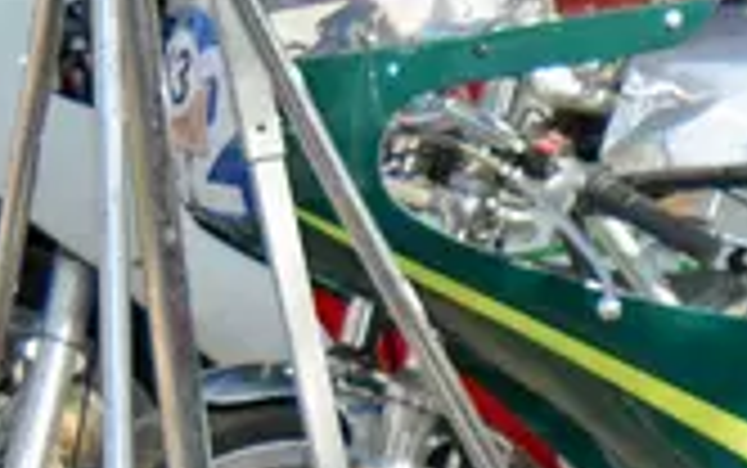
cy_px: 1674
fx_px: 5399
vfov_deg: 4.6
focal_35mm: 265
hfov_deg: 7.2
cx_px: 2079
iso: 100
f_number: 5
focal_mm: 24
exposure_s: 1/200
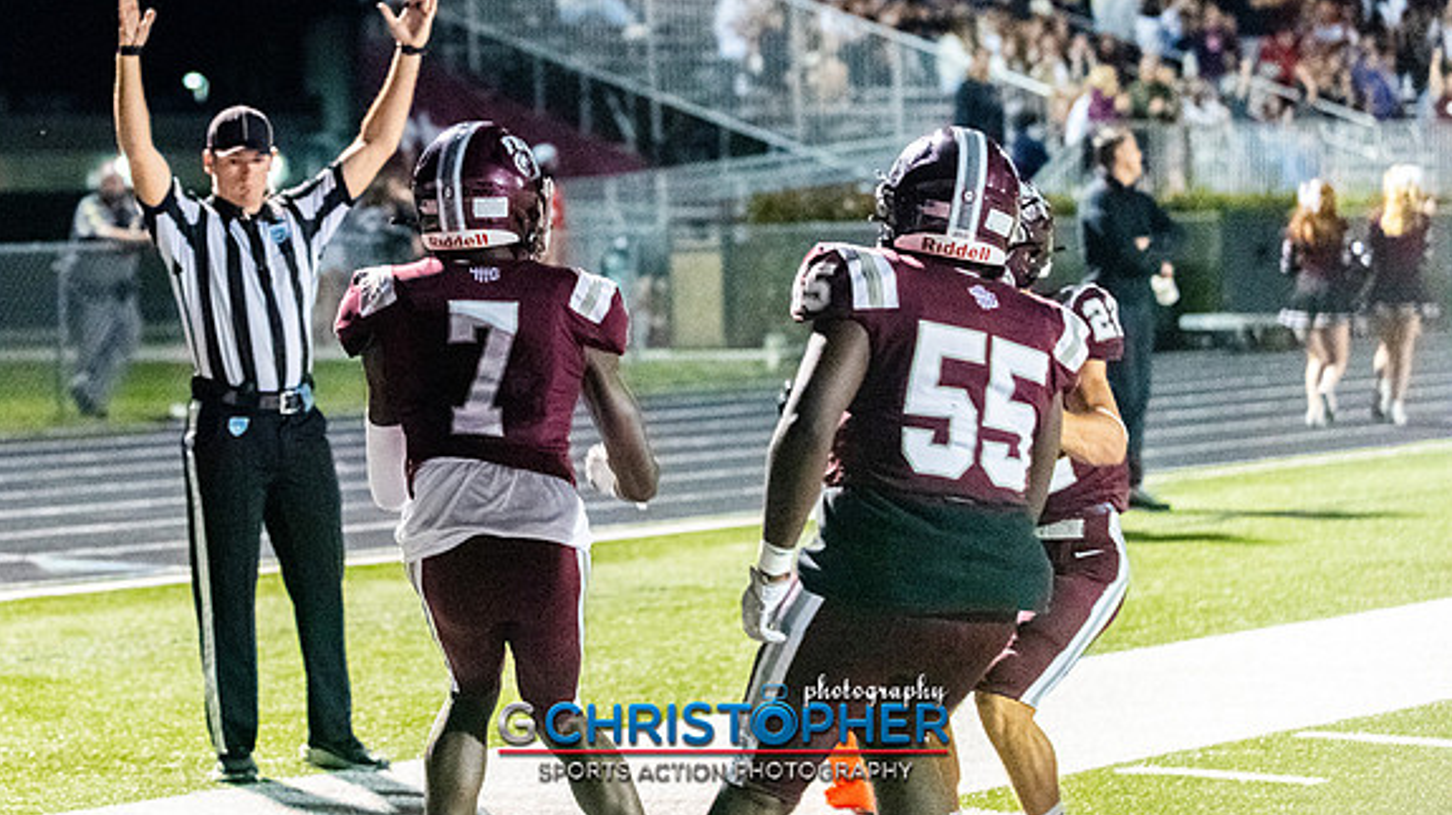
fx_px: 4811
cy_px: 159
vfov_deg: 9.7
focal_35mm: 125
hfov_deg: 17.1
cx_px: 451
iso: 16000
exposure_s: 1/800
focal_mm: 86
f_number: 2.8
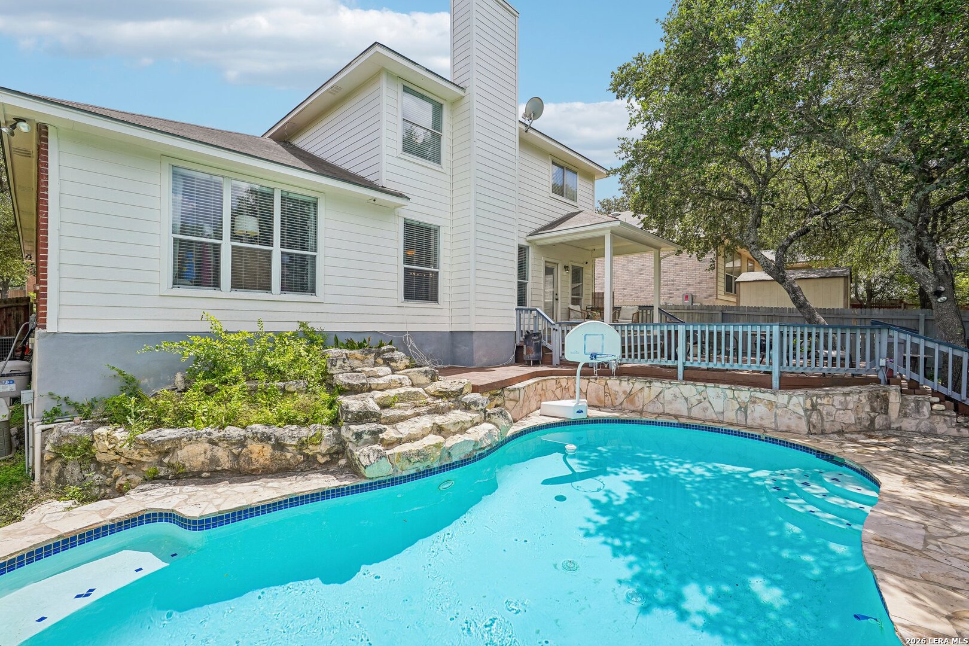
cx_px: 484
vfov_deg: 73.7
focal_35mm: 16
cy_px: 323
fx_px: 431
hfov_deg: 96.7
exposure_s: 1/200
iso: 100
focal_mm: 16
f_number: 8
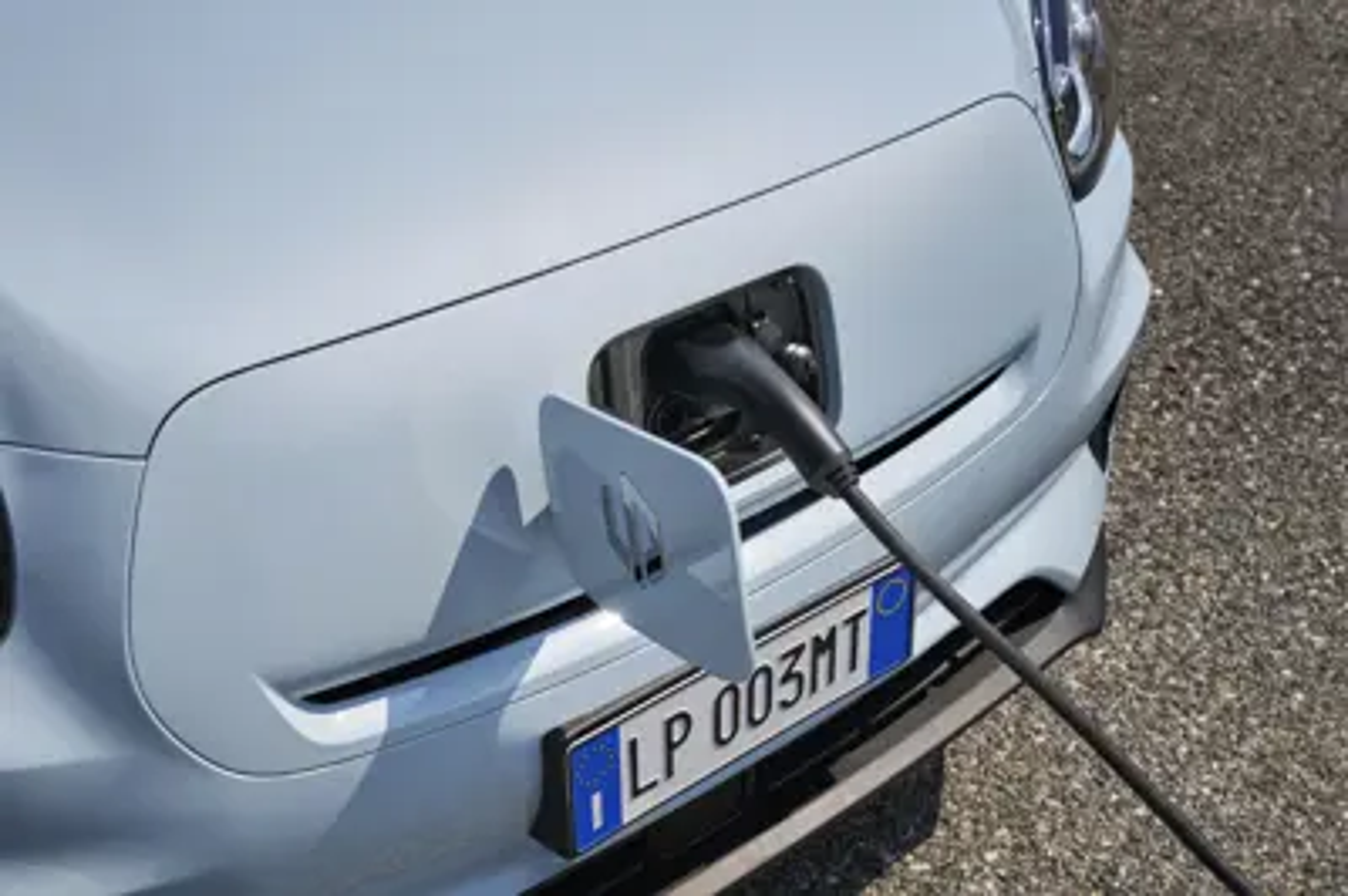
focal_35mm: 48
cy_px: 448
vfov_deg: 28.0
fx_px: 1796
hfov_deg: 41.1
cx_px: 674
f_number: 10
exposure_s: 1/400
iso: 100
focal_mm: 48
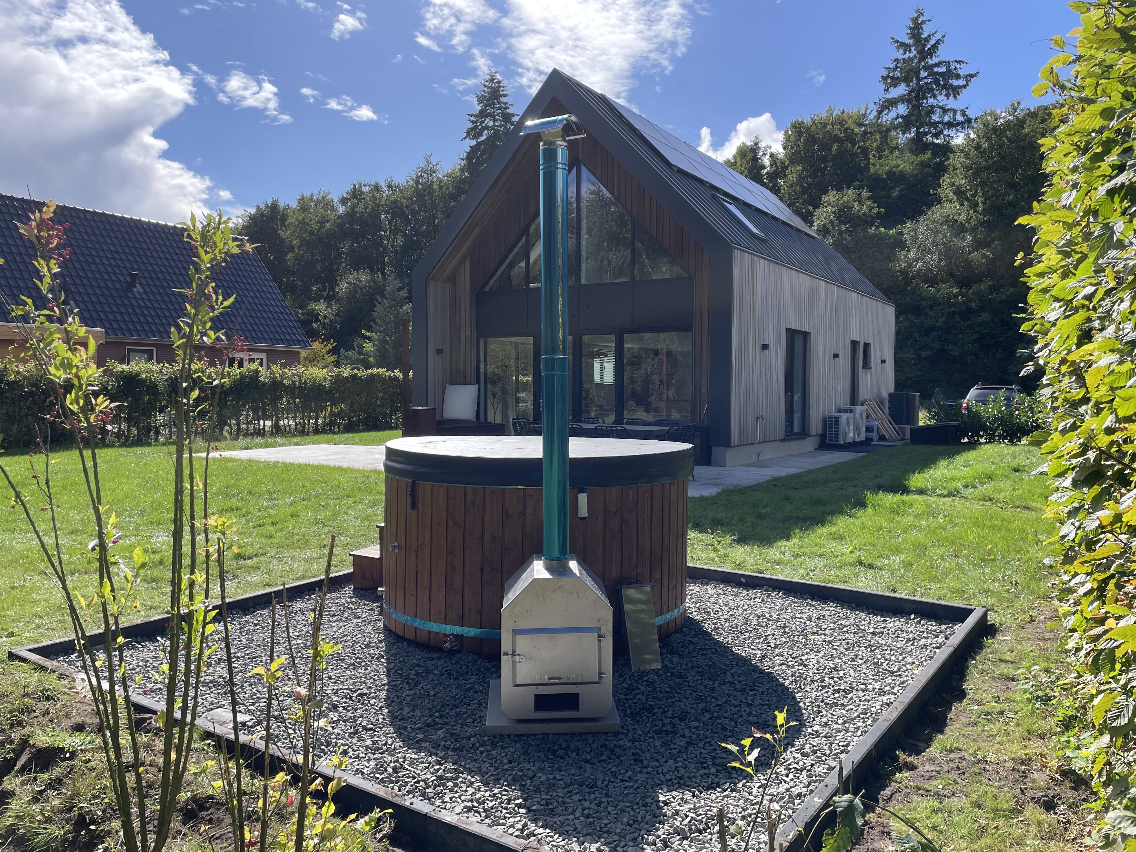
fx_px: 853
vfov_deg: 53.1
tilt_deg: -1.3
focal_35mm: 26
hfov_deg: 67.3
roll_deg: -0.2
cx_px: 568
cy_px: 426
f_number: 1.6
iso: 32
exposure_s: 1/2398
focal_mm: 4.2
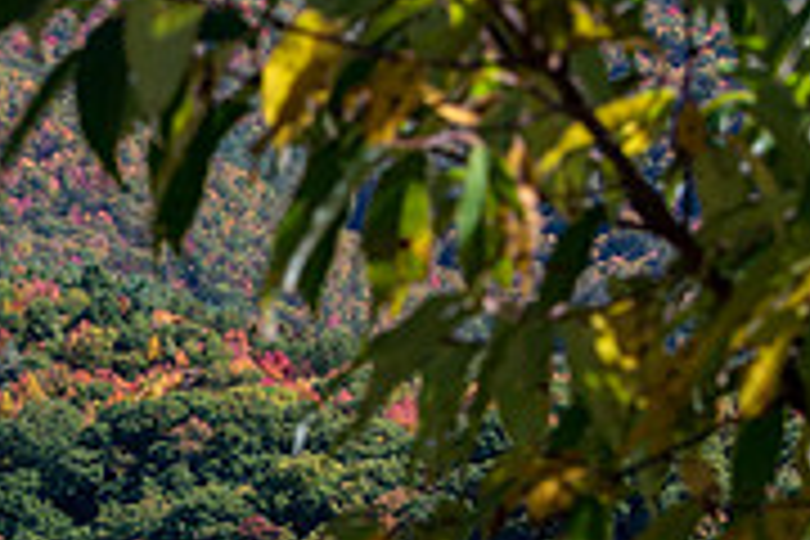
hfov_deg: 5.2
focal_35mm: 396
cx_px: -333
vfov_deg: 3.5
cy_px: 344
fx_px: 8909
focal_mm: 82
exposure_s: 1/20
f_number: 11
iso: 100
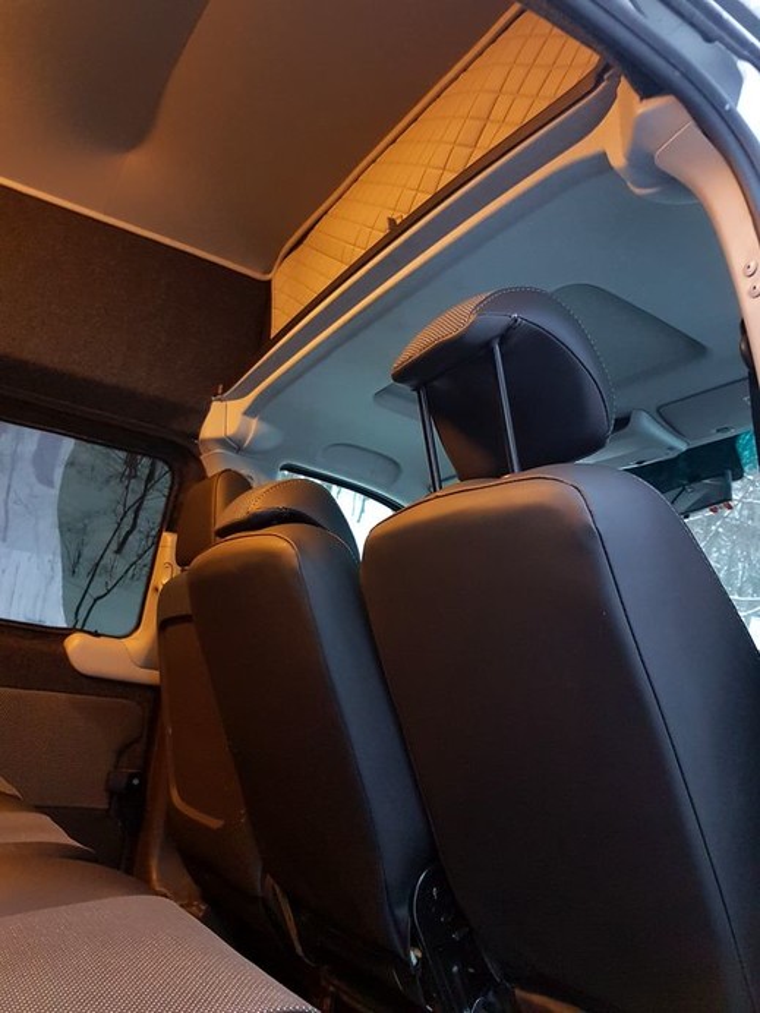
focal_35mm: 26
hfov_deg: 53.1
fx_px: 761
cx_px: 380
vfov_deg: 67.3
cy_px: 506
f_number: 1.7
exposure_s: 1/14
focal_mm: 4.2
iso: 200
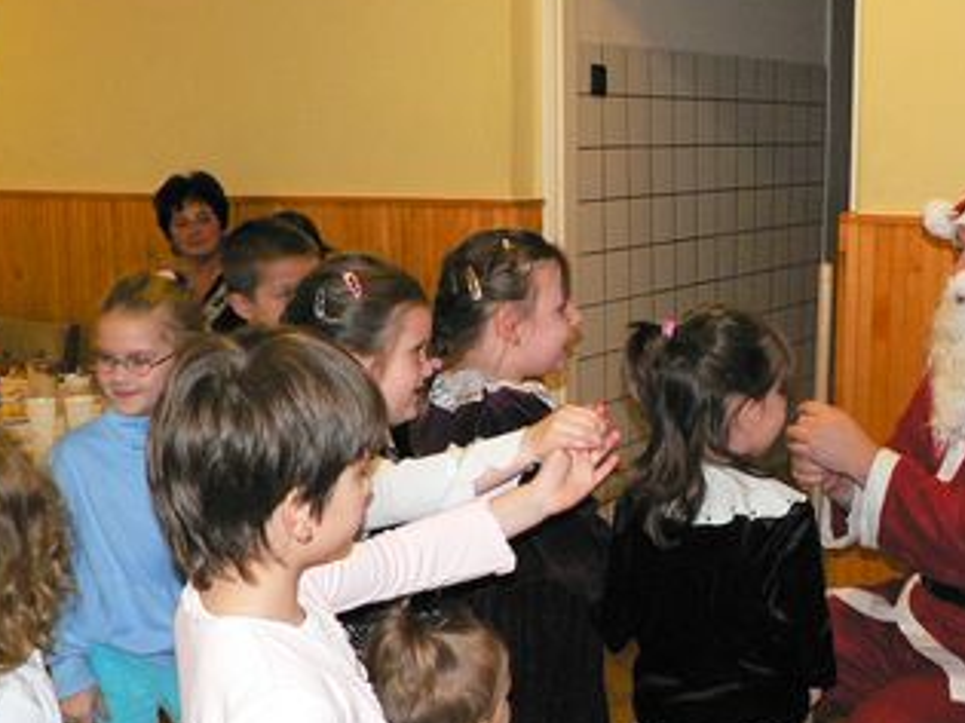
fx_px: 1393
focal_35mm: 50
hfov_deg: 37.8
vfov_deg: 28.9
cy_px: 473
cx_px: 643
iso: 400
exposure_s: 1/60
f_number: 2.8
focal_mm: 6
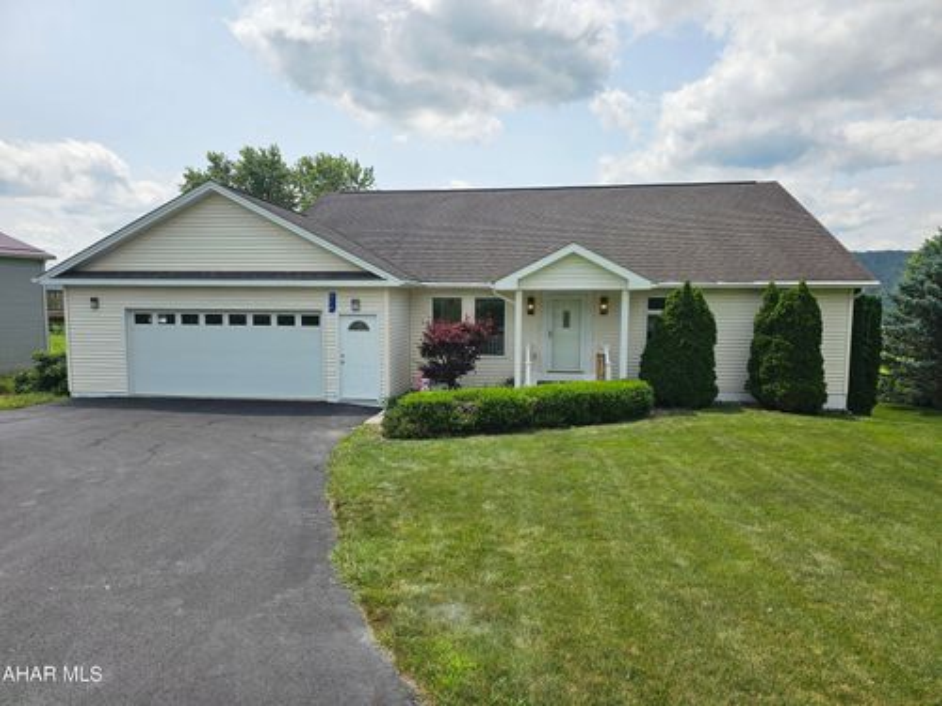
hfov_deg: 73.9
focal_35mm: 23
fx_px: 626
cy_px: 353
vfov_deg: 58.9
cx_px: 471
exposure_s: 1/1090
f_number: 1.7
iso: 10
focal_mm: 6.3
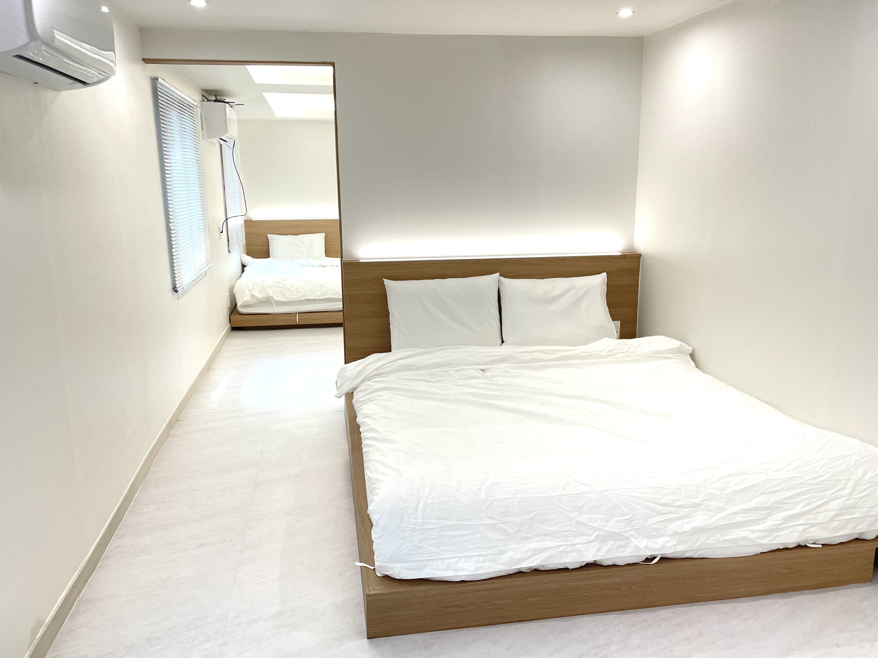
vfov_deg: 53.1
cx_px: 439
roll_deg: -0.6
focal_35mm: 26
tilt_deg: -11.6
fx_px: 659
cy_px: 329
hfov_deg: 67.3
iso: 125
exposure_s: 1/120
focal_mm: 4.2
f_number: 1.6
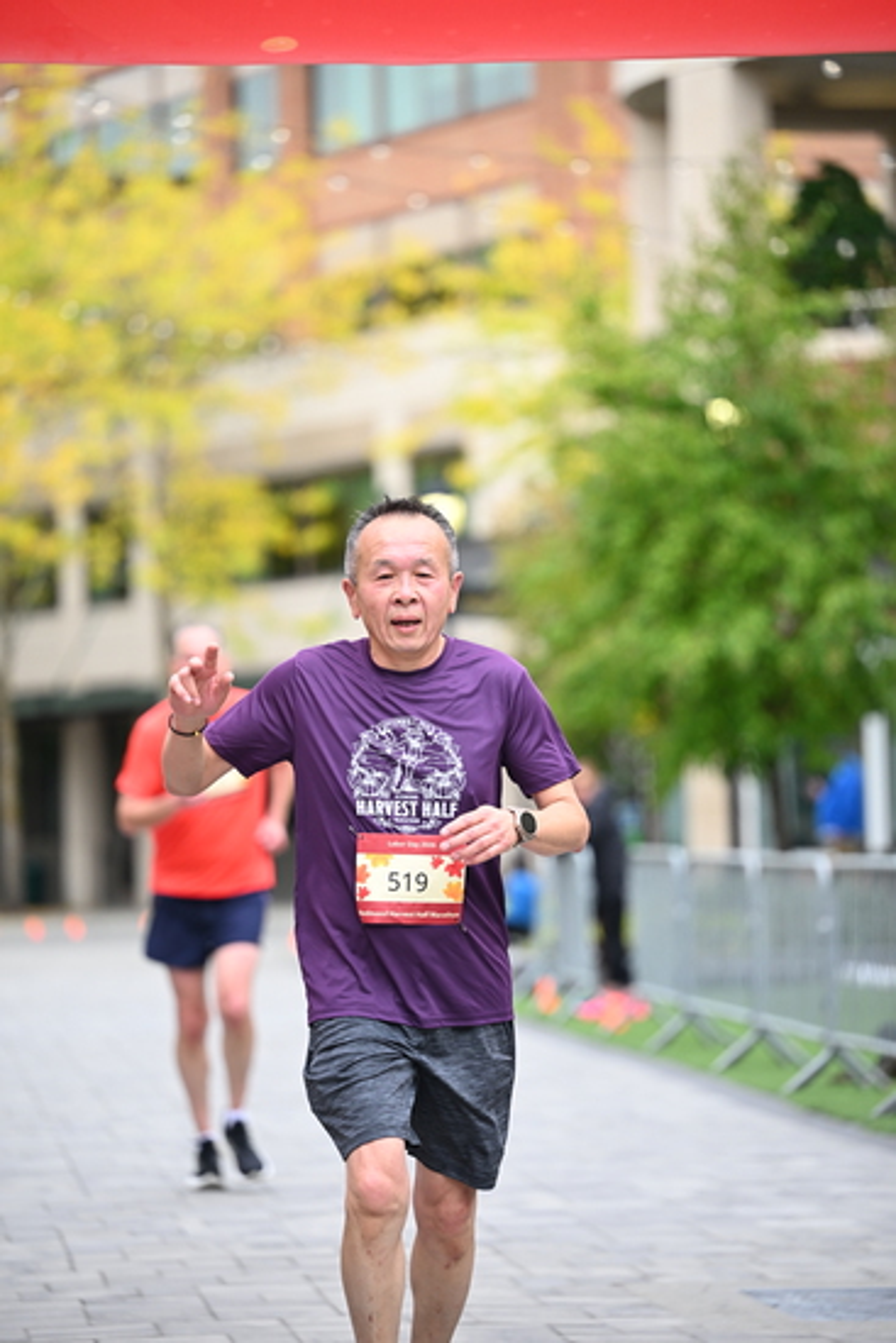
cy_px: 672
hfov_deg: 9.8
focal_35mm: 140
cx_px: 448
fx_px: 5223
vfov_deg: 14.6
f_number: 2.8
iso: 640
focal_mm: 140
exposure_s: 1/1600
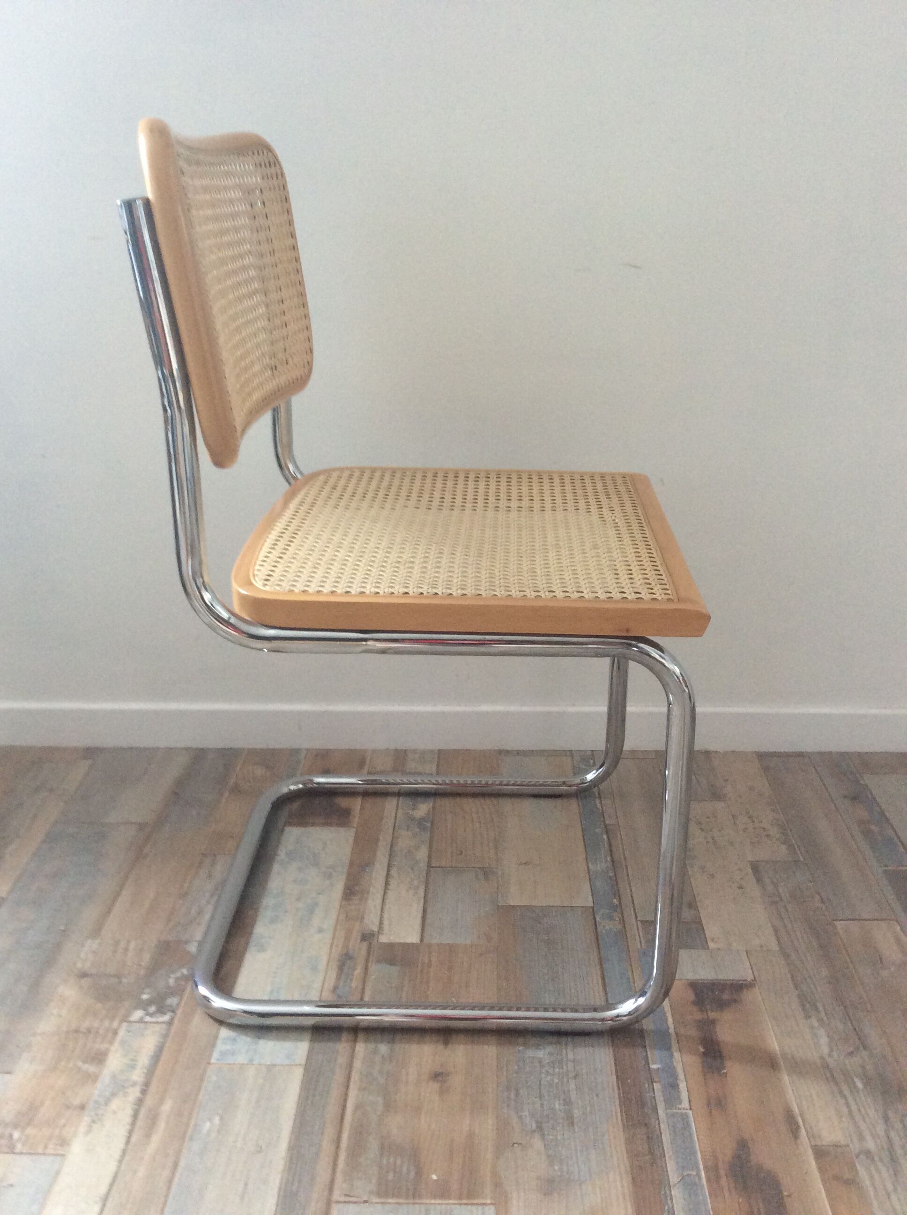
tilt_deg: -20.3
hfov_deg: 44.1
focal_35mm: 32
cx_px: 454
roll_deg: +1.4
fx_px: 1121
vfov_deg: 56.9
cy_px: 608
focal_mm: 3.3
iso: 125
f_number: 2.4
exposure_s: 1/25
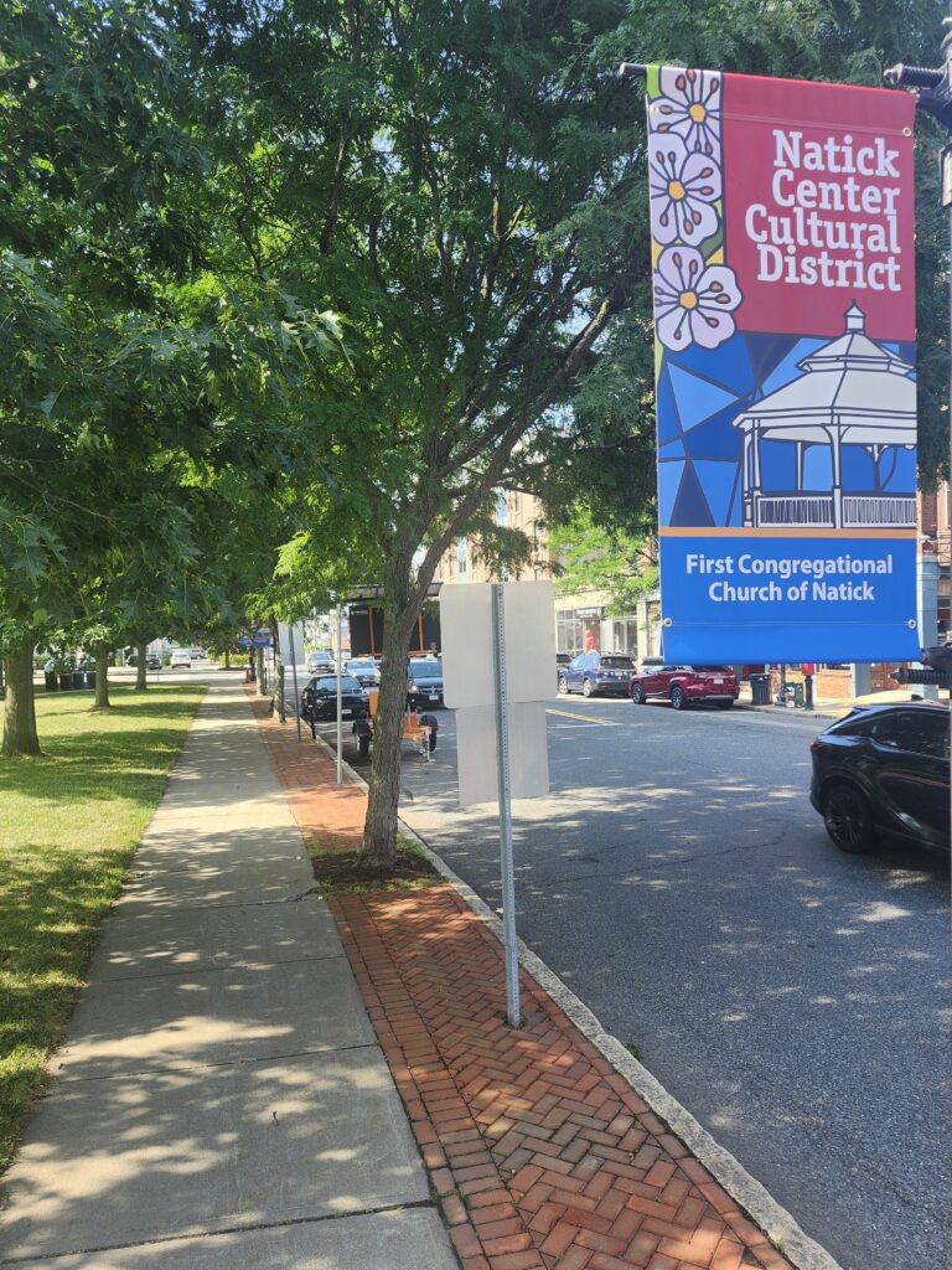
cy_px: 635
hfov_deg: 58.9
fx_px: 843
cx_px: 476
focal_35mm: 23
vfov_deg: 73.9
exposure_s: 1/203
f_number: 1.8
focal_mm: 5.54
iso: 25
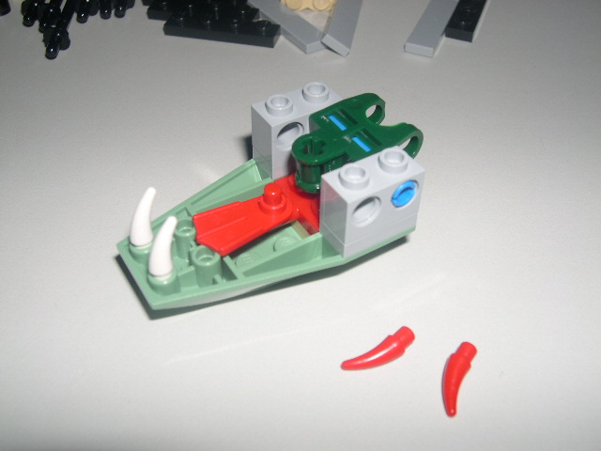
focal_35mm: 38
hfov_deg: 49.0
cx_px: 300
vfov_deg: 37.7
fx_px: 660
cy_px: 226
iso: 100
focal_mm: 8
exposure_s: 1/60
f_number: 7.6
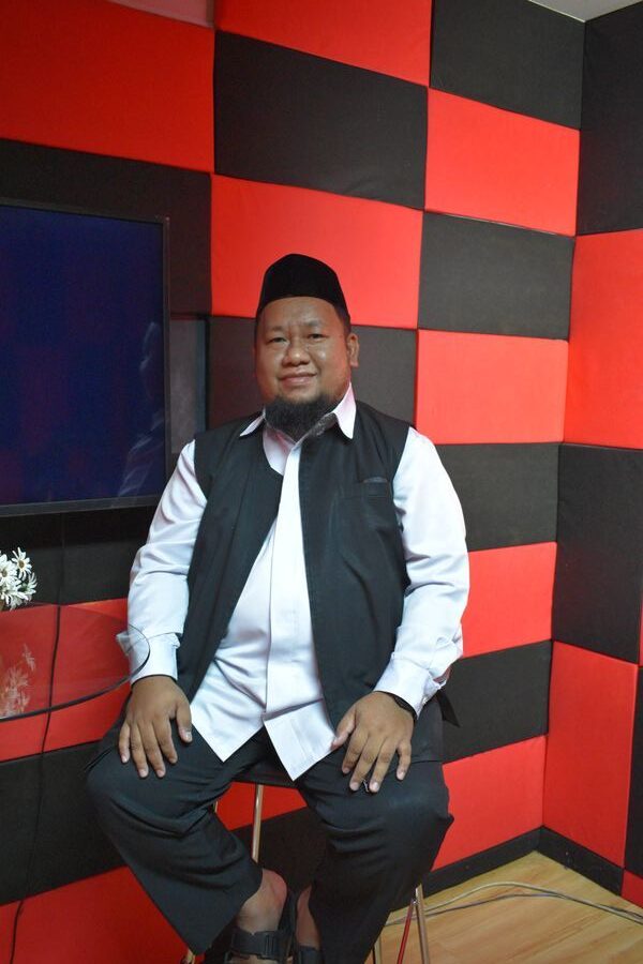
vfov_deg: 57.2
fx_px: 884
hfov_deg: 40.0
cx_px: 322
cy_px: 482
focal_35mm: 33
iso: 3200
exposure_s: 1/60
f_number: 3.8
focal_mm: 22
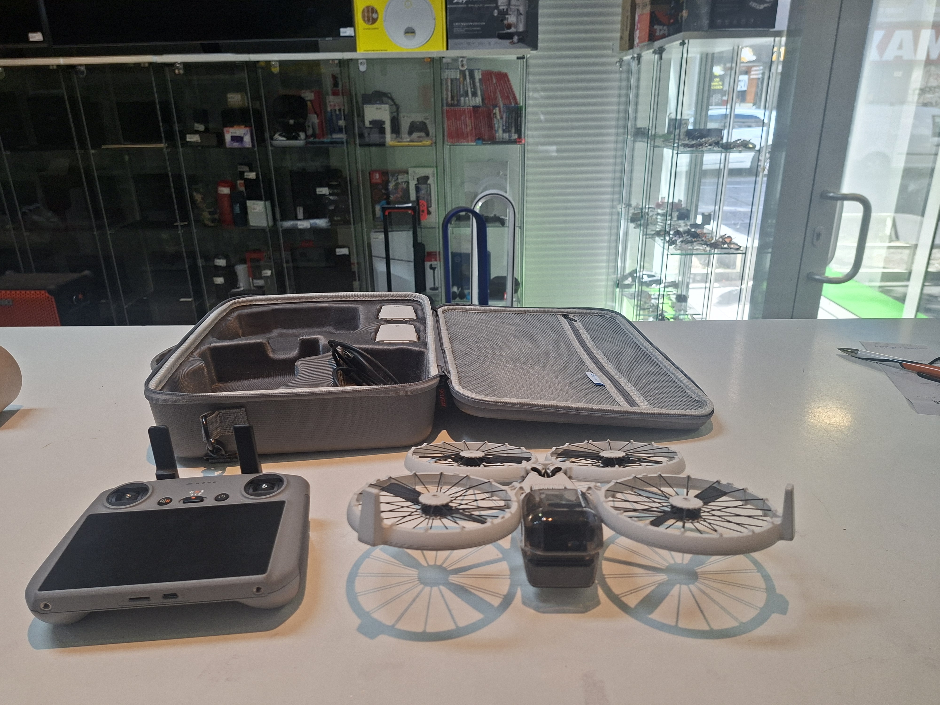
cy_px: 352
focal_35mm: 23
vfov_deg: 58.9
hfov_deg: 73.9
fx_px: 625
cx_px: 470
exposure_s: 1/100
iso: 64
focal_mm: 5.54
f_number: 1.8
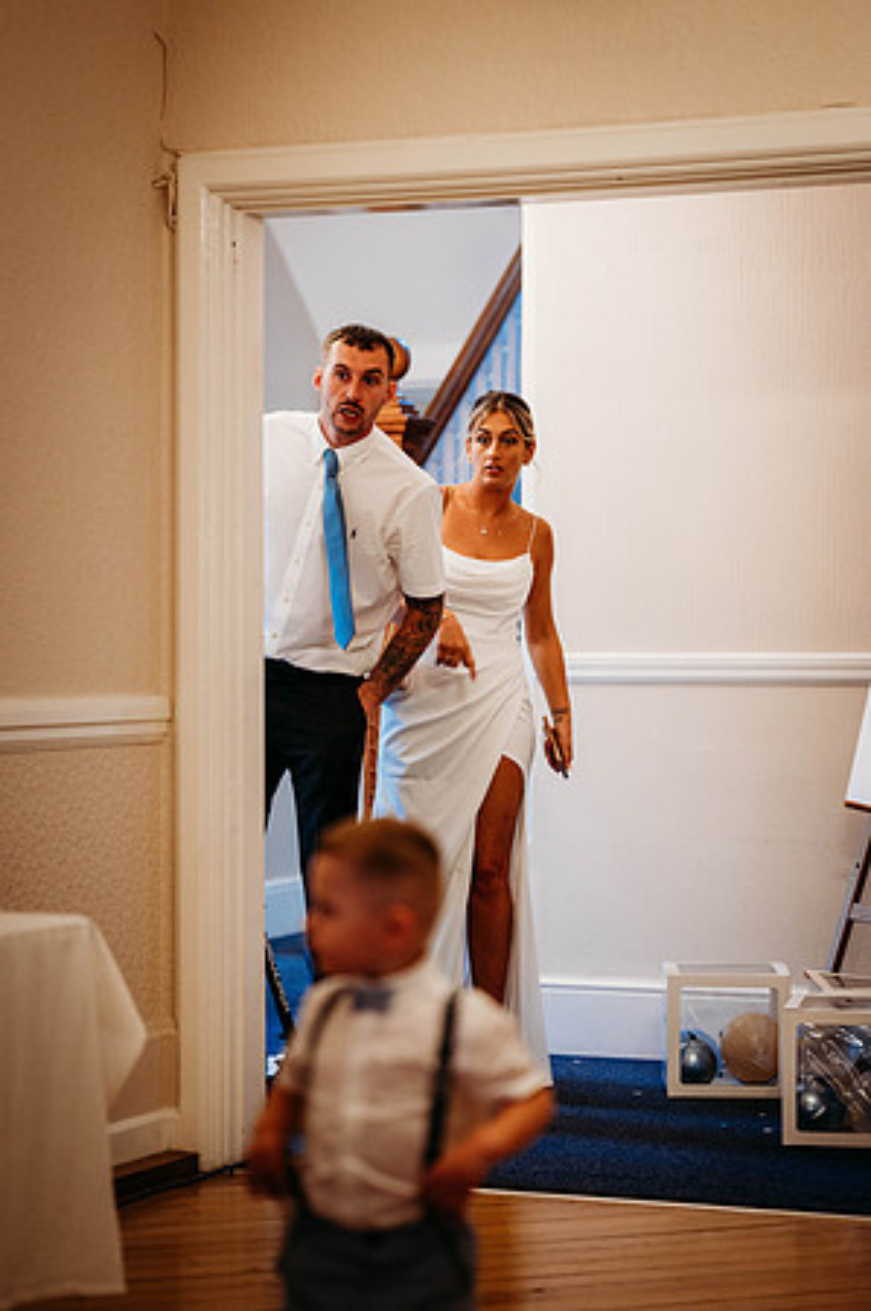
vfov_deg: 23.9
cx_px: 436
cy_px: 656
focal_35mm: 85
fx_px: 3092
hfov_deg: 16.0
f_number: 1.8
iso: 1000
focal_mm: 85
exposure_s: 1/200
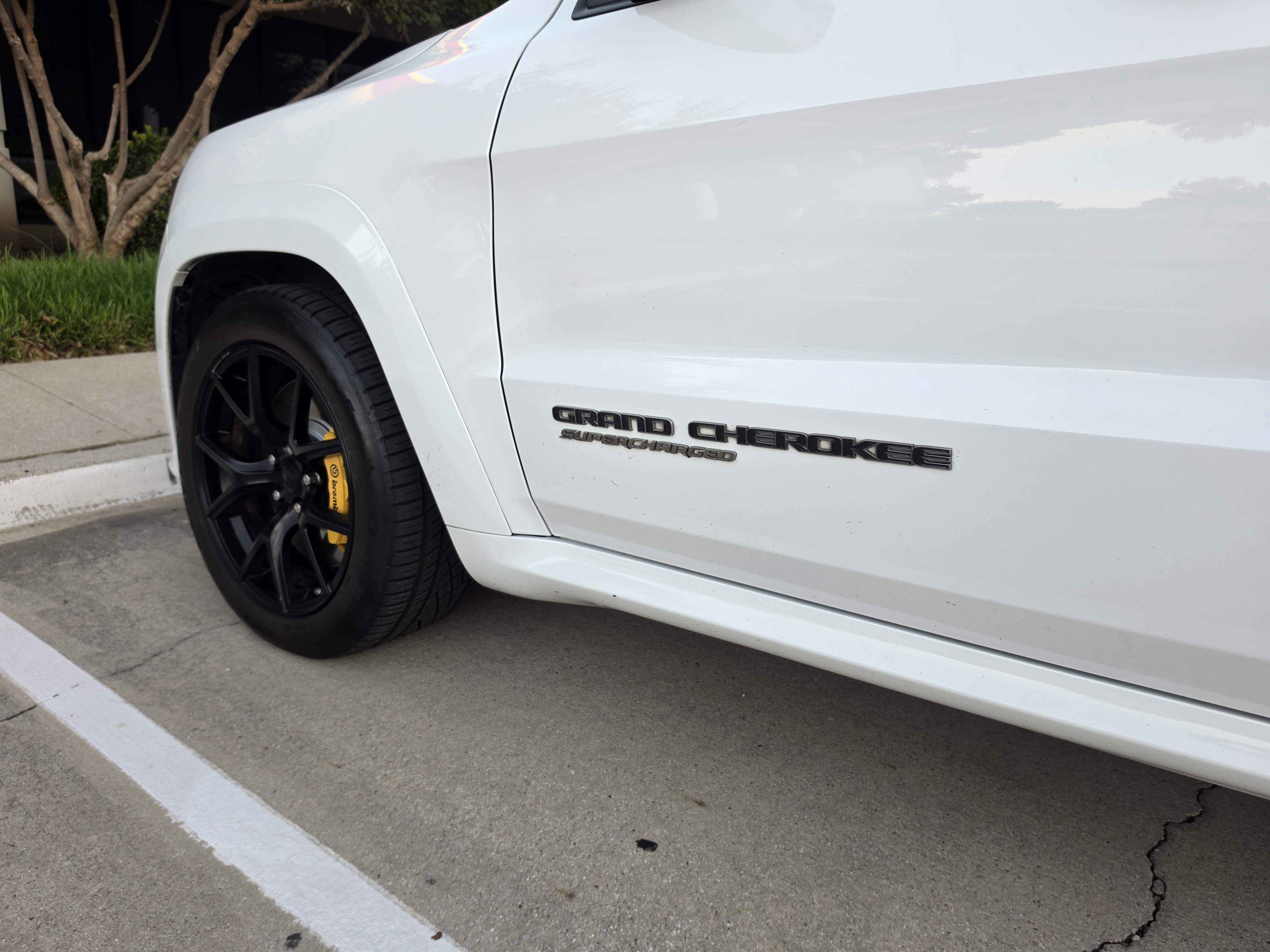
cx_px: 635
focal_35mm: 23
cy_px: 476
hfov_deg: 73.9
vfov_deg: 58.9
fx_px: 844
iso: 32
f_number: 1.4
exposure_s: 1/180
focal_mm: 6.5
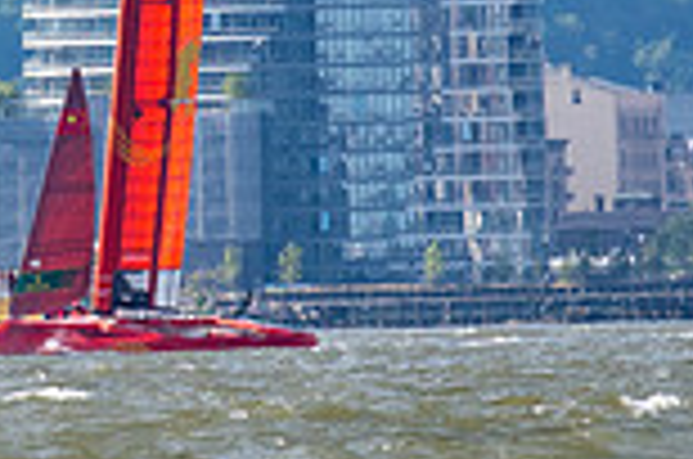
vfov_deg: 0.7
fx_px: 38074
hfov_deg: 1.0
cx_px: -287
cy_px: -41
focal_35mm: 1982
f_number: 5
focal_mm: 300
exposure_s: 1/3200
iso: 640
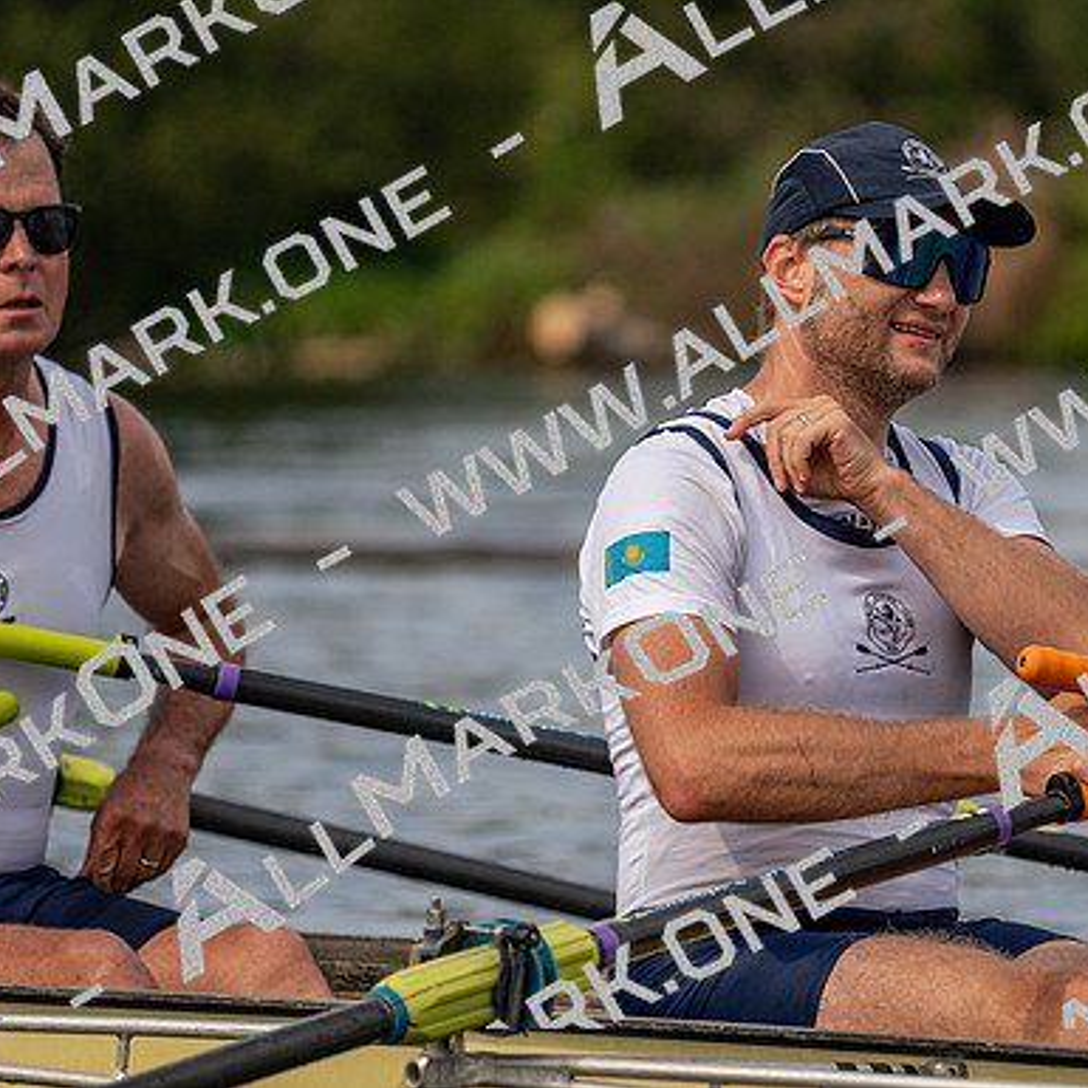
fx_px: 12446
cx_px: 746
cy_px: 544
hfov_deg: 5.0
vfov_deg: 5.0
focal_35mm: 350
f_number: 5.6
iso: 320
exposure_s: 1/1600
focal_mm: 273
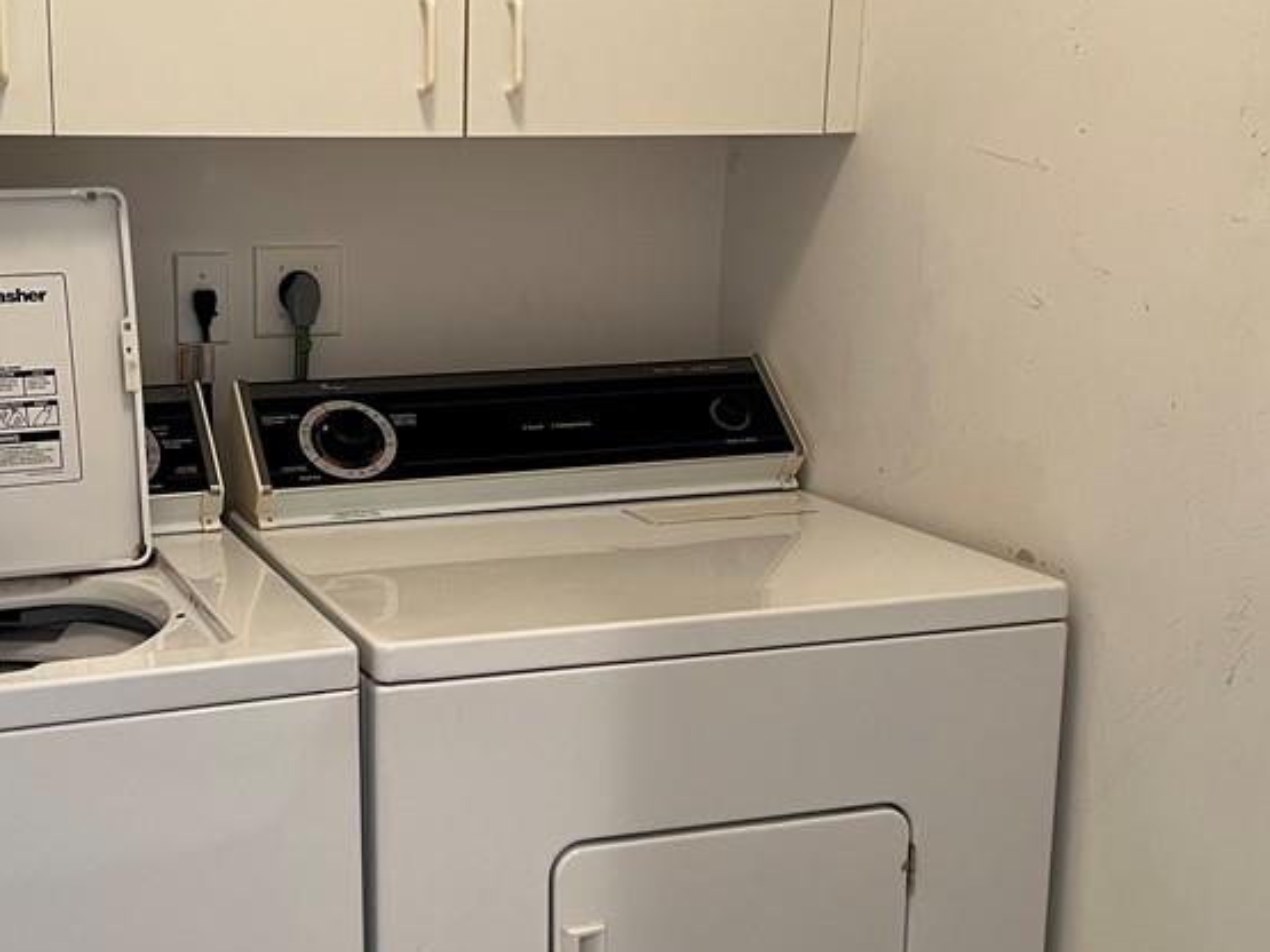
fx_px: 1761
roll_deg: +0.6
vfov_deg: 30.2
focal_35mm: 48
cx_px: 362
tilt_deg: -11.9
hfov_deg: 38.9
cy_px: 503
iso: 80
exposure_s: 1/60
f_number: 1.5
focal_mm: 5.7
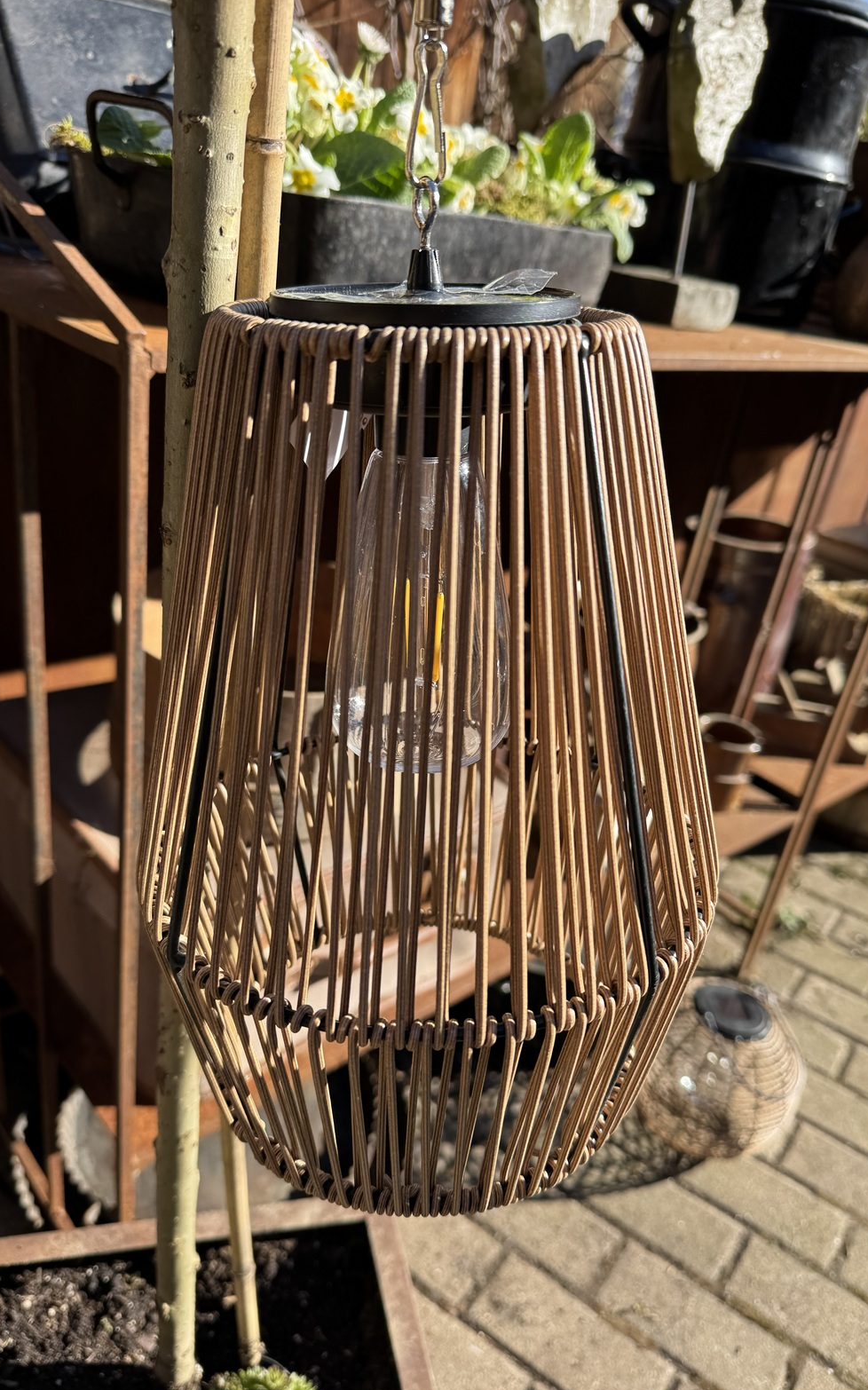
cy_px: 707
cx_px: 433
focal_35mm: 26
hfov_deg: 47.6
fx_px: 985
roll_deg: -8.7
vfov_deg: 70.4
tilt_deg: -27.6
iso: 80
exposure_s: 1/1339
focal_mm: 6.76
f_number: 1.78
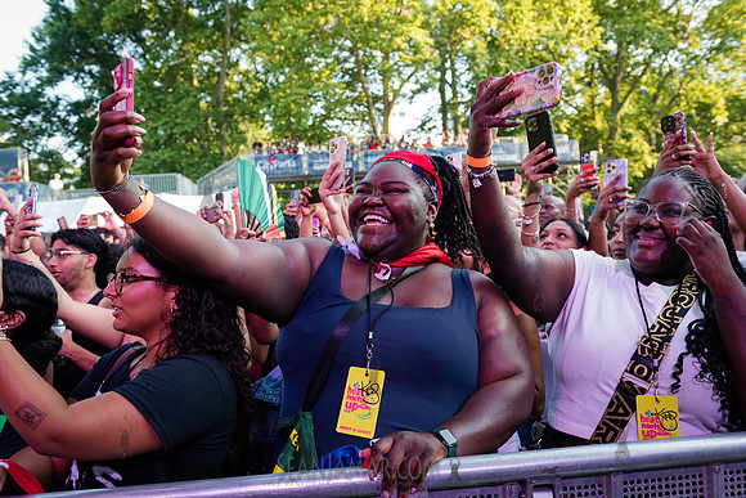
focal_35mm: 32
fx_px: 663
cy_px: 249
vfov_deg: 41.1
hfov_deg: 58.7
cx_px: 373
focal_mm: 32
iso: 1600
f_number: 4
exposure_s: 1/500
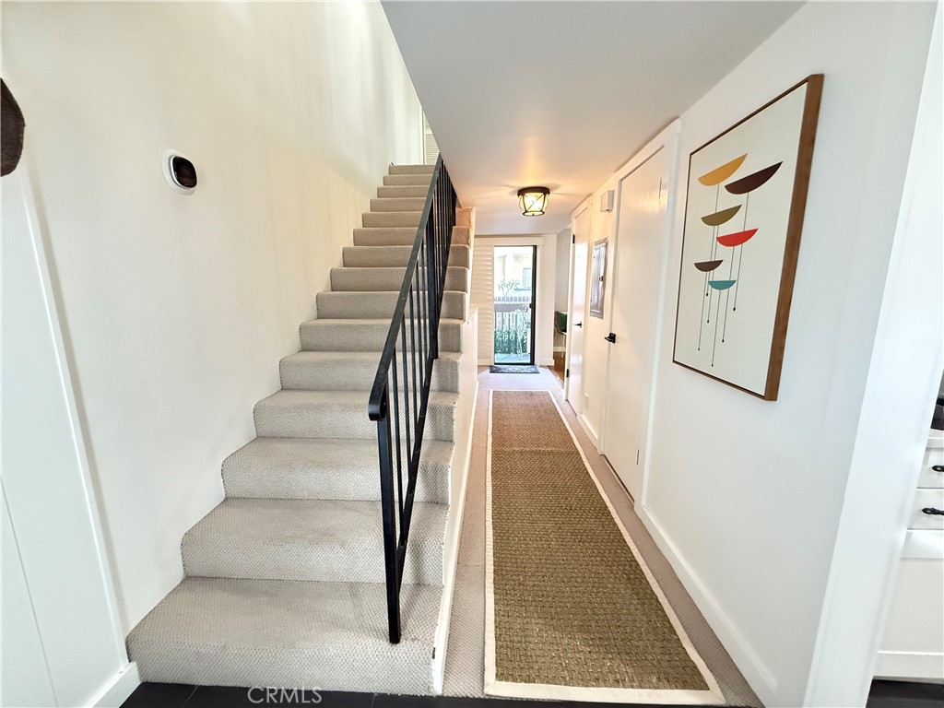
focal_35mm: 14
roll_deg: +0.0
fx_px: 382
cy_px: 354
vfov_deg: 85.7
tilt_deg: -10.1
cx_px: 472
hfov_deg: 102.1
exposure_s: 1/60
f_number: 2.2
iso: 1250
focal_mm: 2.22
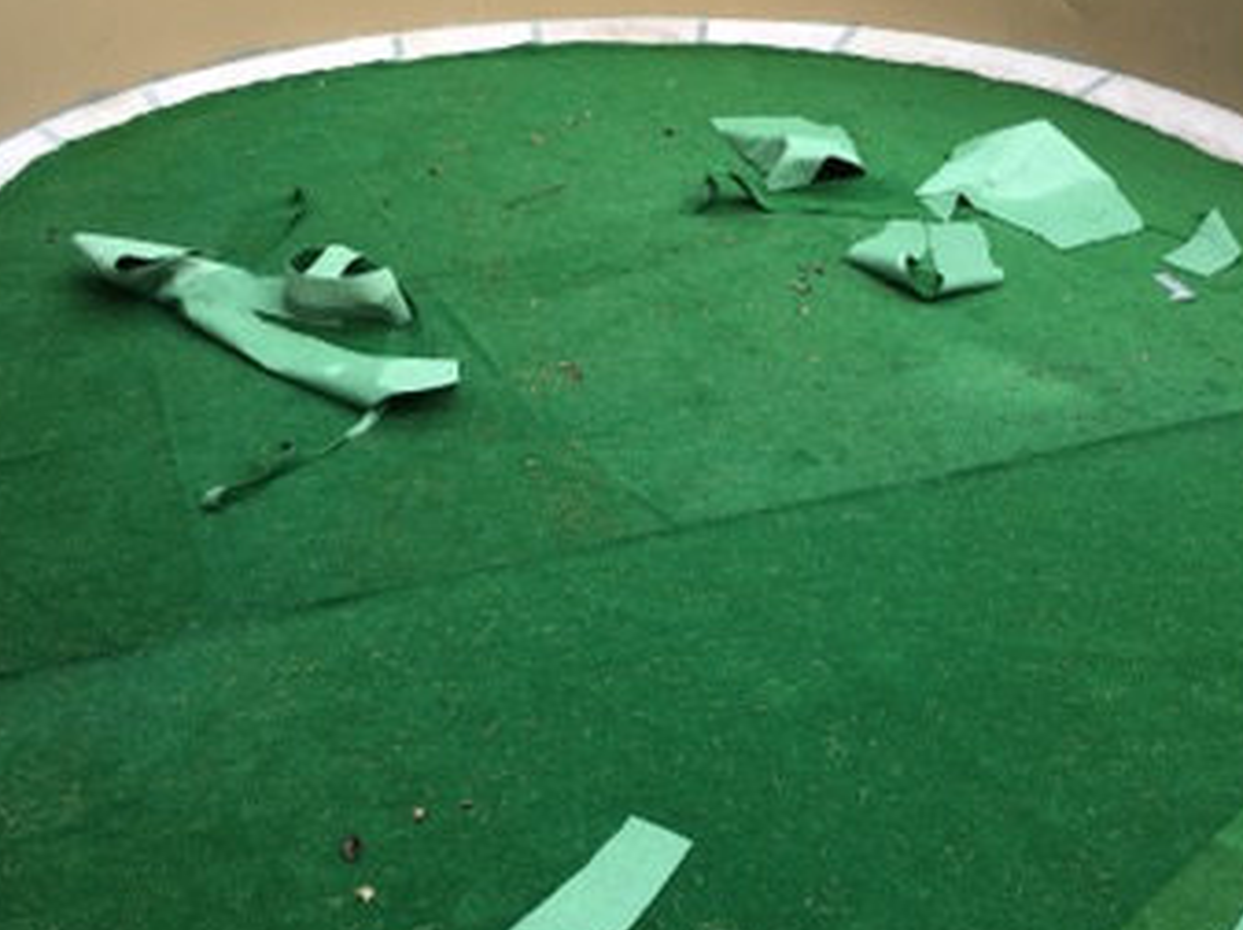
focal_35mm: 43
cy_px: 402
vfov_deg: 33.5
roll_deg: +1.2
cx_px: 627
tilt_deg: -26.2
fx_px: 1542
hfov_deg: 43.9
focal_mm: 4.15
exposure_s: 1/127
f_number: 2.2
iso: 25
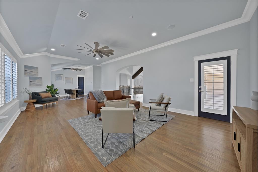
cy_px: 86
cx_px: 129
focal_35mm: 12
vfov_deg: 90.0
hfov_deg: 112.6
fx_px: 86
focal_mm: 12
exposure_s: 1/2.5
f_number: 9
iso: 640
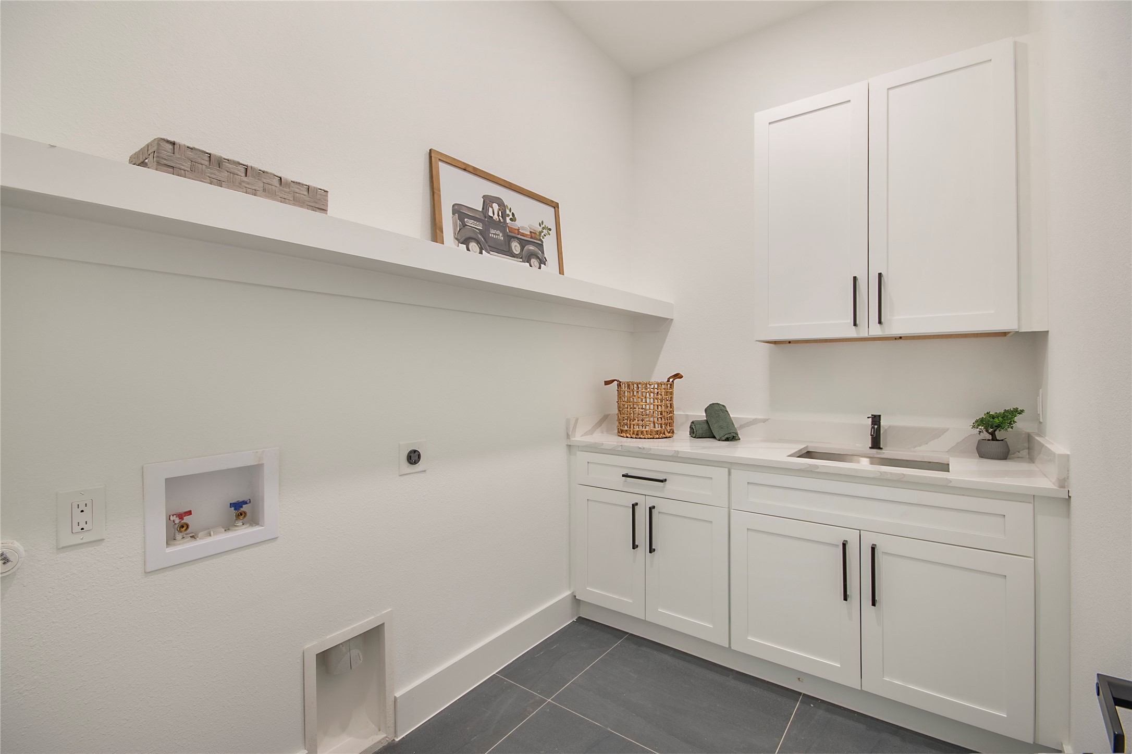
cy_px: 377
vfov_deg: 77.3
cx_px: 566
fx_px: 472
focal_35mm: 15
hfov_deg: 100.4
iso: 100
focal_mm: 10
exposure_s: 1/4
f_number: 11
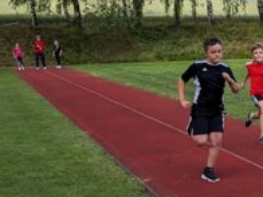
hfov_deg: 33.9
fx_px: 418
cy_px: 44
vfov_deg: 26.2
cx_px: 209
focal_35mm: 55
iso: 44
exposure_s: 1/1560
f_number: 1.73
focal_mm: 4.38
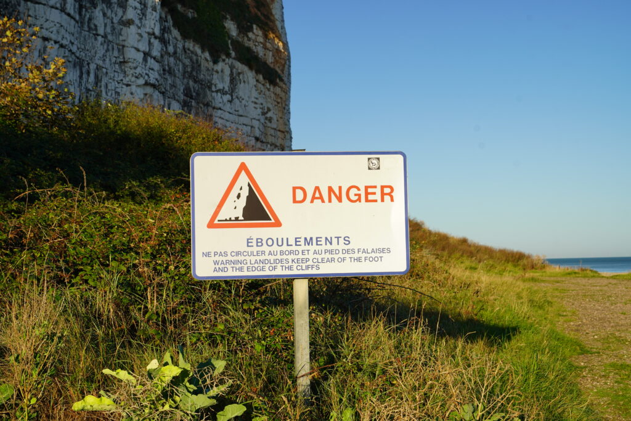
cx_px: 316
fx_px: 894
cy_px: 210
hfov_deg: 38.9
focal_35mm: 51
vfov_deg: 26.5
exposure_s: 1/125
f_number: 8
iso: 100
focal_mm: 51
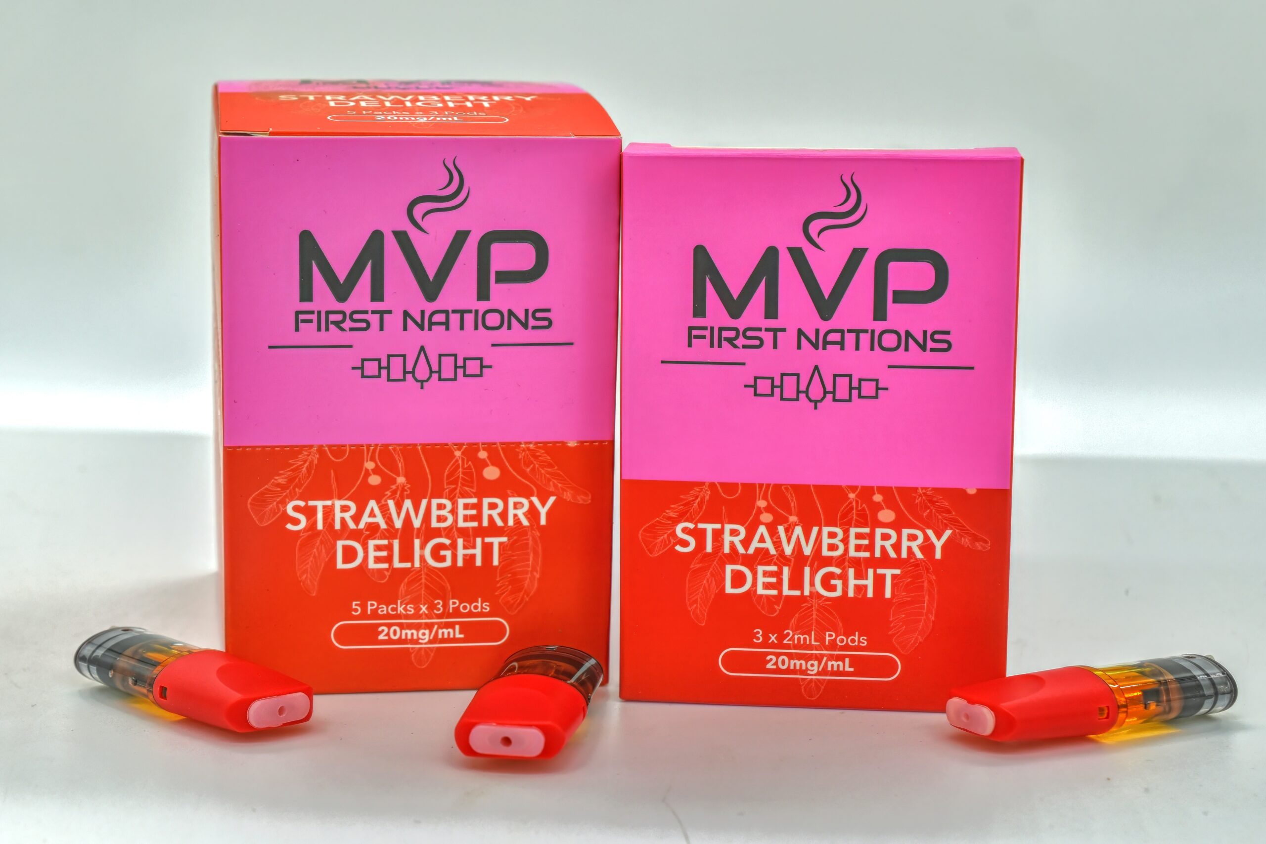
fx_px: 2110
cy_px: 422
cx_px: 633
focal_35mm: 60
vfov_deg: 22.6
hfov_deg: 33.4
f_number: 8
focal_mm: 40
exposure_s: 1/250
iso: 200
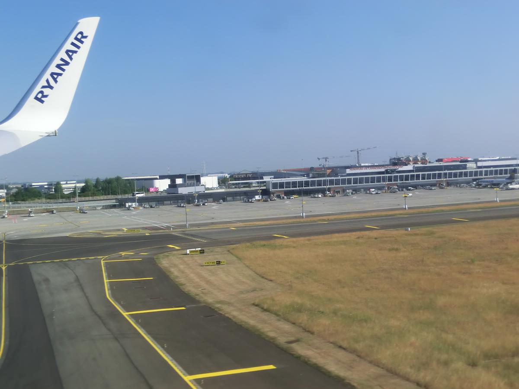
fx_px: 765
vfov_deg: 28.6
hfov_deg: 37.5
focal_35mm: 51
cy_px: 194
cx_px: 260
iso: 80
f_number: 4.4
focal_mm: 9.09
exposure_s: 1/500
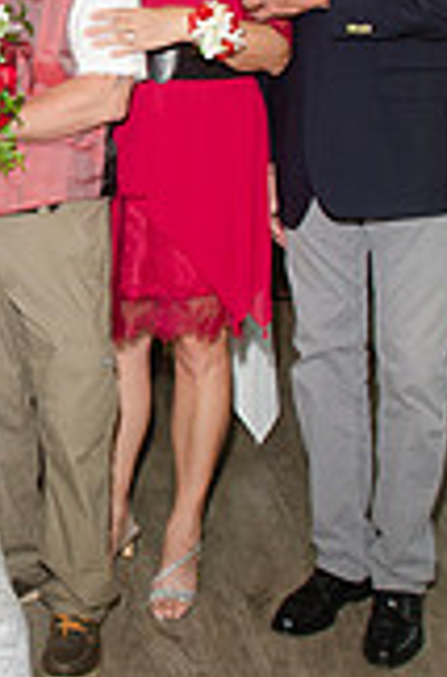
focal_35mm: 75
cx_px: -79
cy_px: 155
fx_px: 1406
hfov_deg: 17.3
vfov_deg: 26.7
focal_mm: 18
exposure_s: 1/250
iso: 400
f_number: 5.6
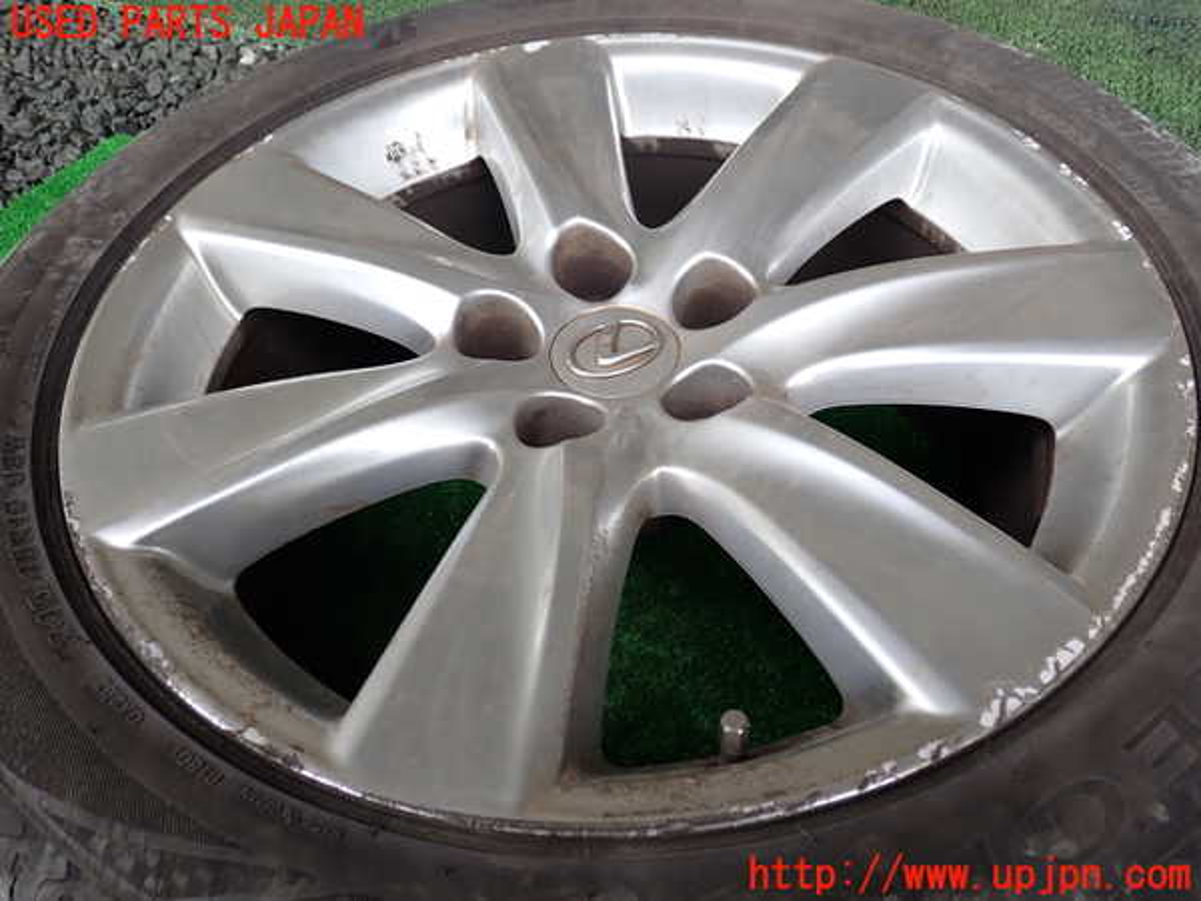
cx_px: 600
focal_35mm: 30
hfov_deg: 60.0
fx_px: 1041
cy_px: 450
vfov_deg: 46.8
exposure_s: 1/160
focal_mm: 5.4
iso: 100
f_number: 2.3
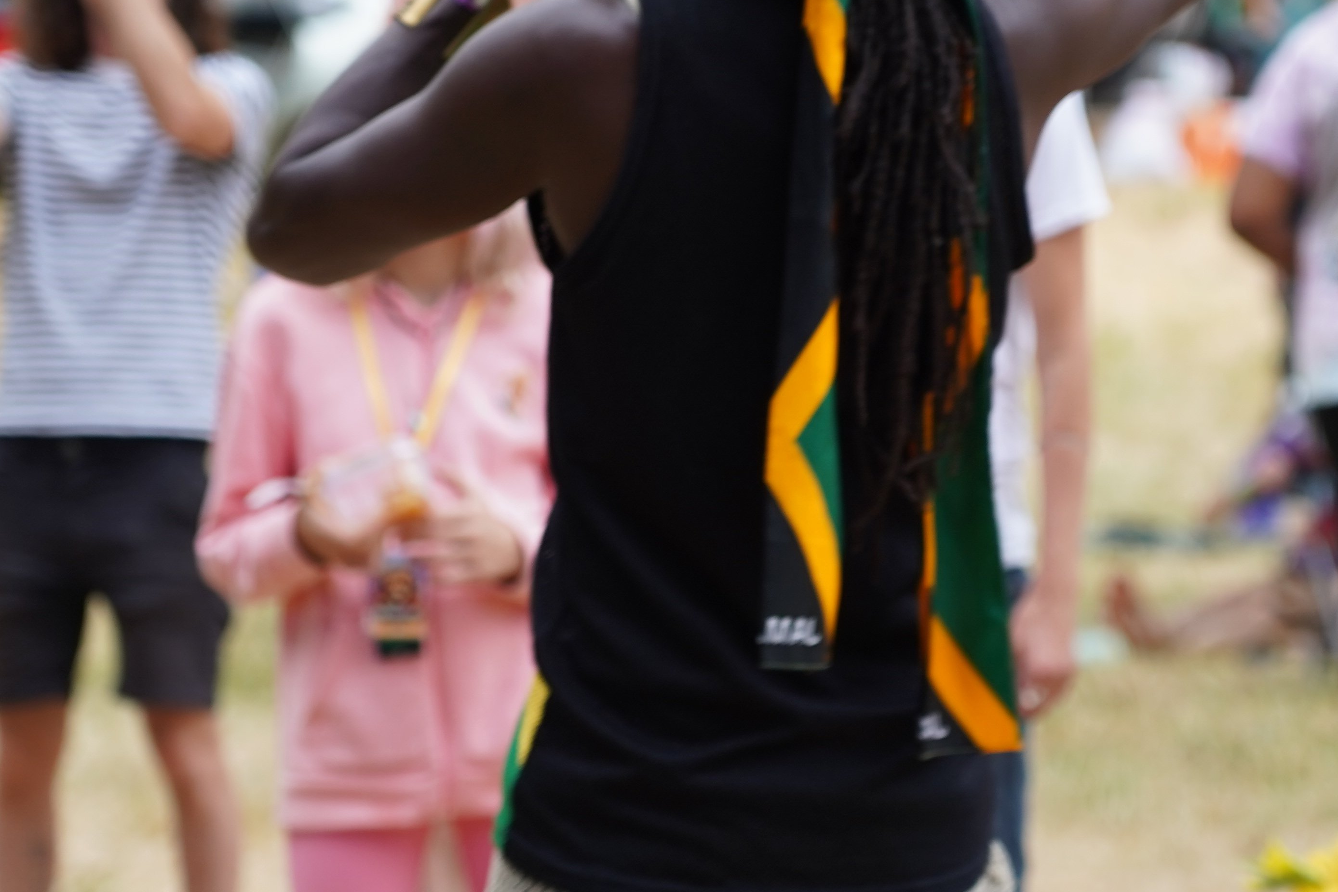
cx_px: 775
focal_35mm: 227
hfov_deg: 9.1
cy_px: 373
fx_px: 8436
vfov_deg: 6.1
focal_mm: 105
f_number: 4
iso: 250
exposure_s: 1/160
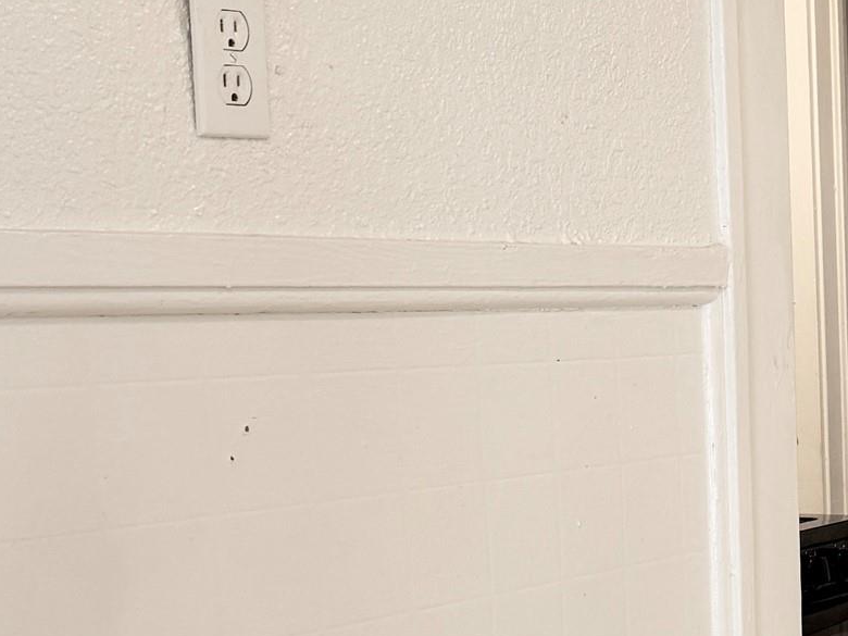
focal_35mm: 63
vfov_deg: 22.7
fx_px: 1543
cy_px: 564
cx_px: 935
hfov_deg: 28.0
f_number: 1.78
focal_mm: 6.76
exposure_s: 1/60
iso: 125
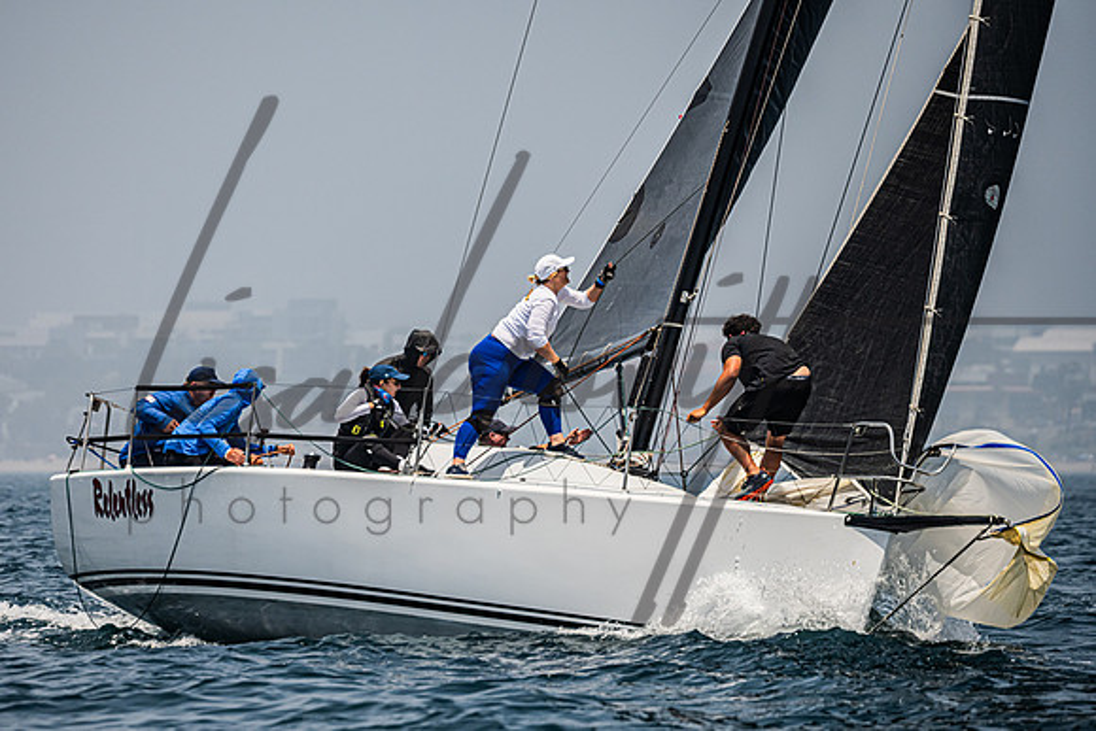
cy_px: 394
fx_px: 12838
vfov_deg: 3.3
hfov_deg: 4.9
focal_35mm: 422
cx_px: 422
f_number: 6.3
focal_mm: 340
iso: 400
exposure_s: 1/4000
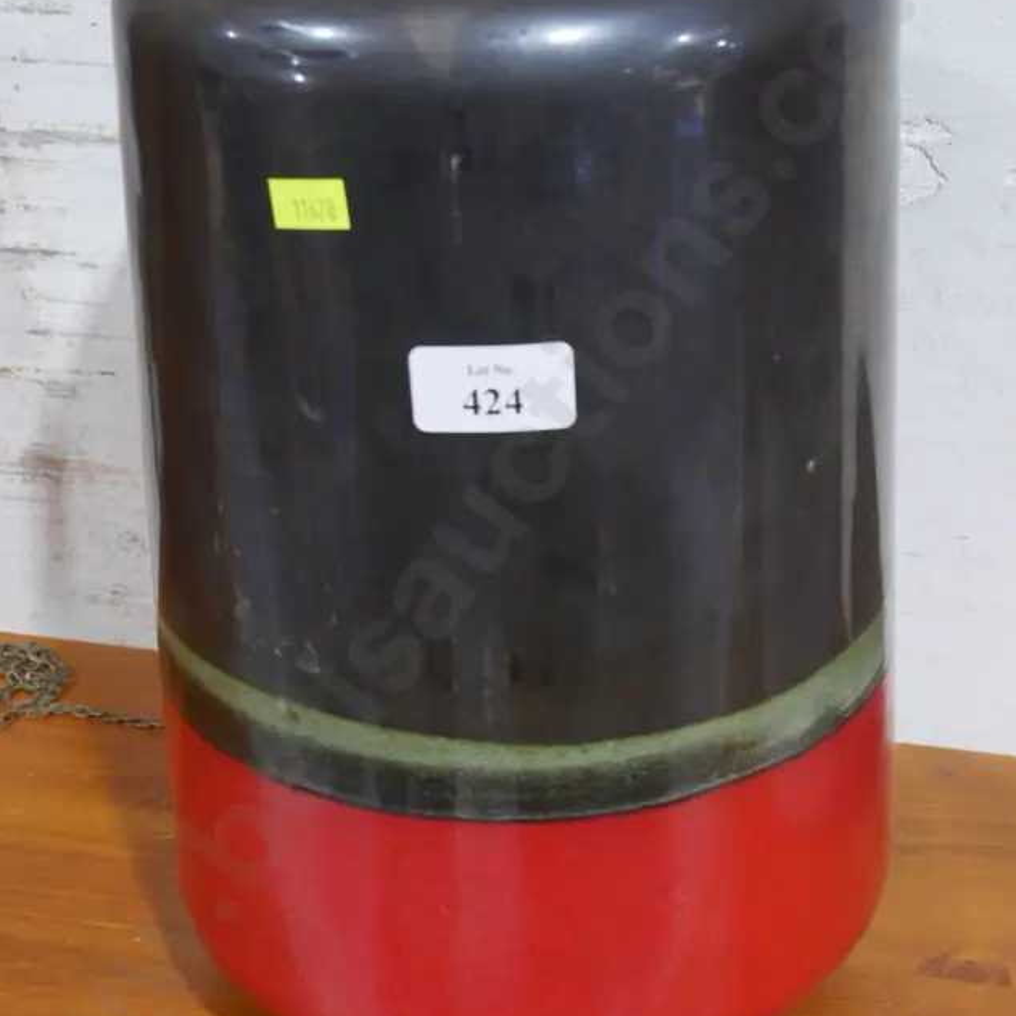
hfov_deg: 26.1
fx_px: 2192
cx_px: 488
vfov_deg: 26.1
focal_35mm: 66
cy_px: 518
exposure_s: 1/60
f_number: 5.1
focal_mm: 23
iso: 1600
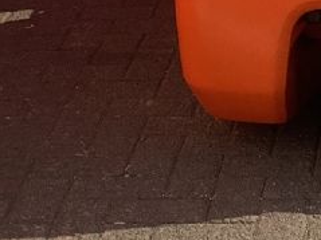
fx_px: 1539
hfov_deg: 11.6
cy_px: -335
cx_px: 407
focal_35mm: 166
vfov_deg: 8.2
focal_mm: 3.3
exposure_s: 1/806
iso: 25
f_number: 2.4
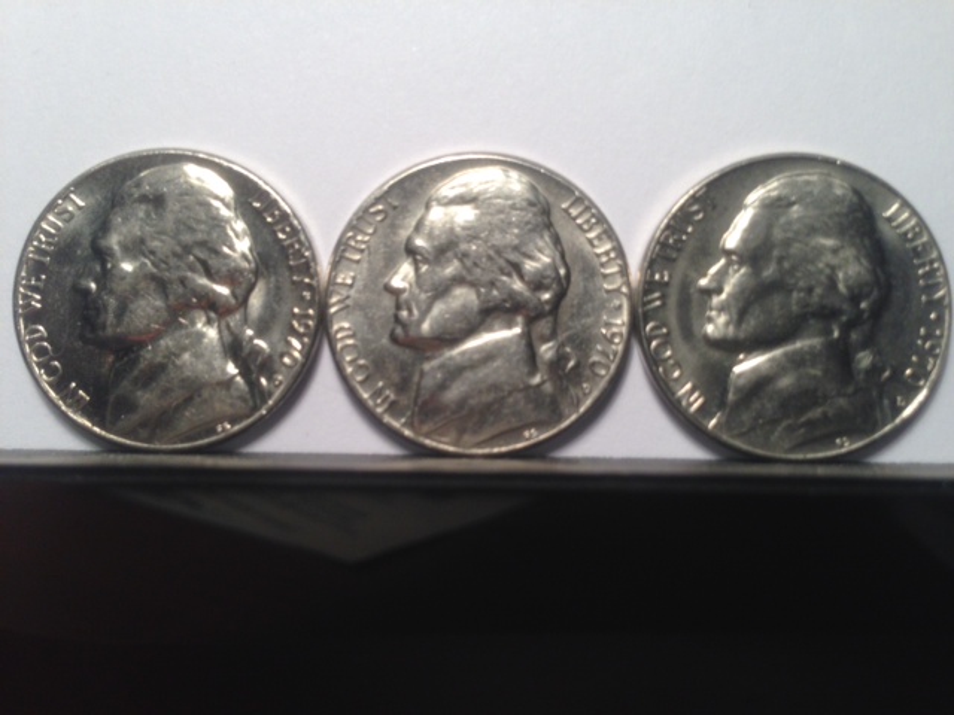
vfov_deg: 42.9
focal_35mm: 33
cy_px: 358
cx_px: 477
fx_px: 909
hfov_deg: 55.4
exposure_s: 1/120
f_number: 2.4
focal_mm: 4.12
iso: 64
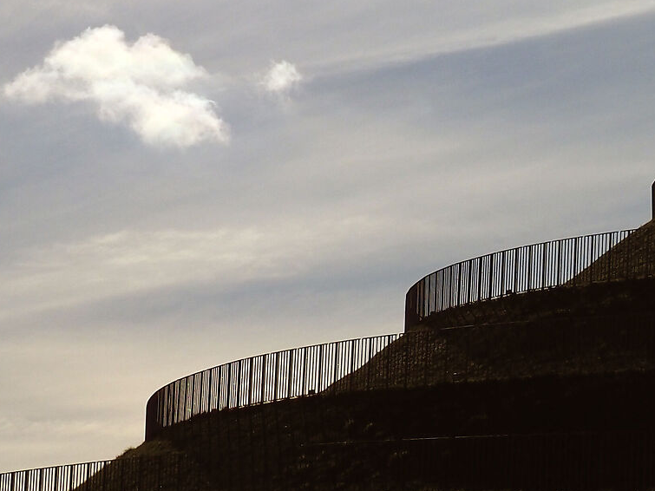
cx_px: 688
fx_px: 3368
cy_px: 249
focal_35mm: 178
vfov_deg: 8.3
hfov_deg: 11.0
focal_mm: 28
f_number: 8
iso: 200
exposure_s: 1/4000
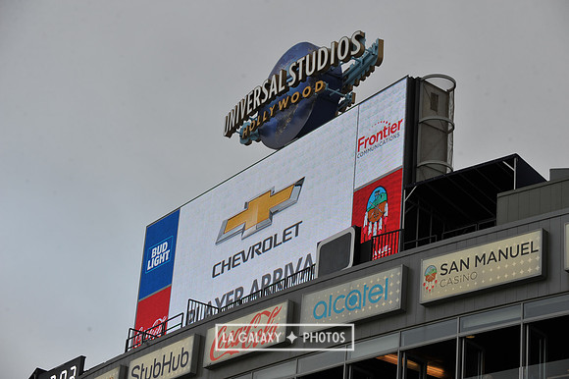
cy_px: 190
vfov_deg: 13.4
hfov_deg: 20.0
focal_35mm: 102
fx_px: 1611
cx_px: 284
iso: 400
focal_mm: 102
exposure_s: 1/250
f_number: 8
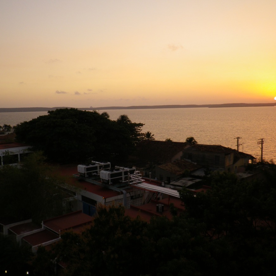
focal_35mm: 34
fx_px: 307
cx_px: 114
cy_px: 139
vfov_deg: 48.5
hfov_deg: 48.2
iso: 80
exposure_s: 1/160
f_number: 3.2
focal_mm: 5
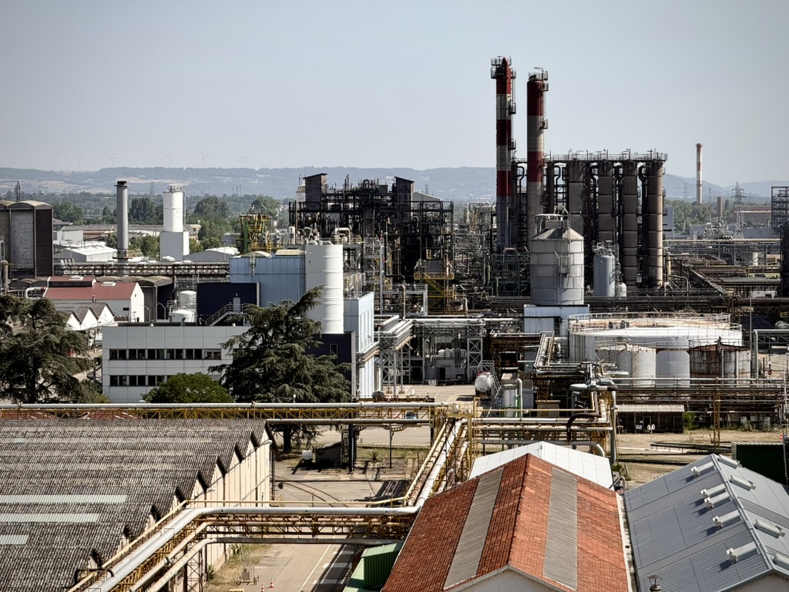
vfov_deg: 12.3
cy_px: 296
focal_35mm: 120
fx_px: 2735
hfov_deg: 16.4
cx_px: 394
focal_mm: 15.66
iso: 64
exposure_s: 1/1422
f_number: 2.8
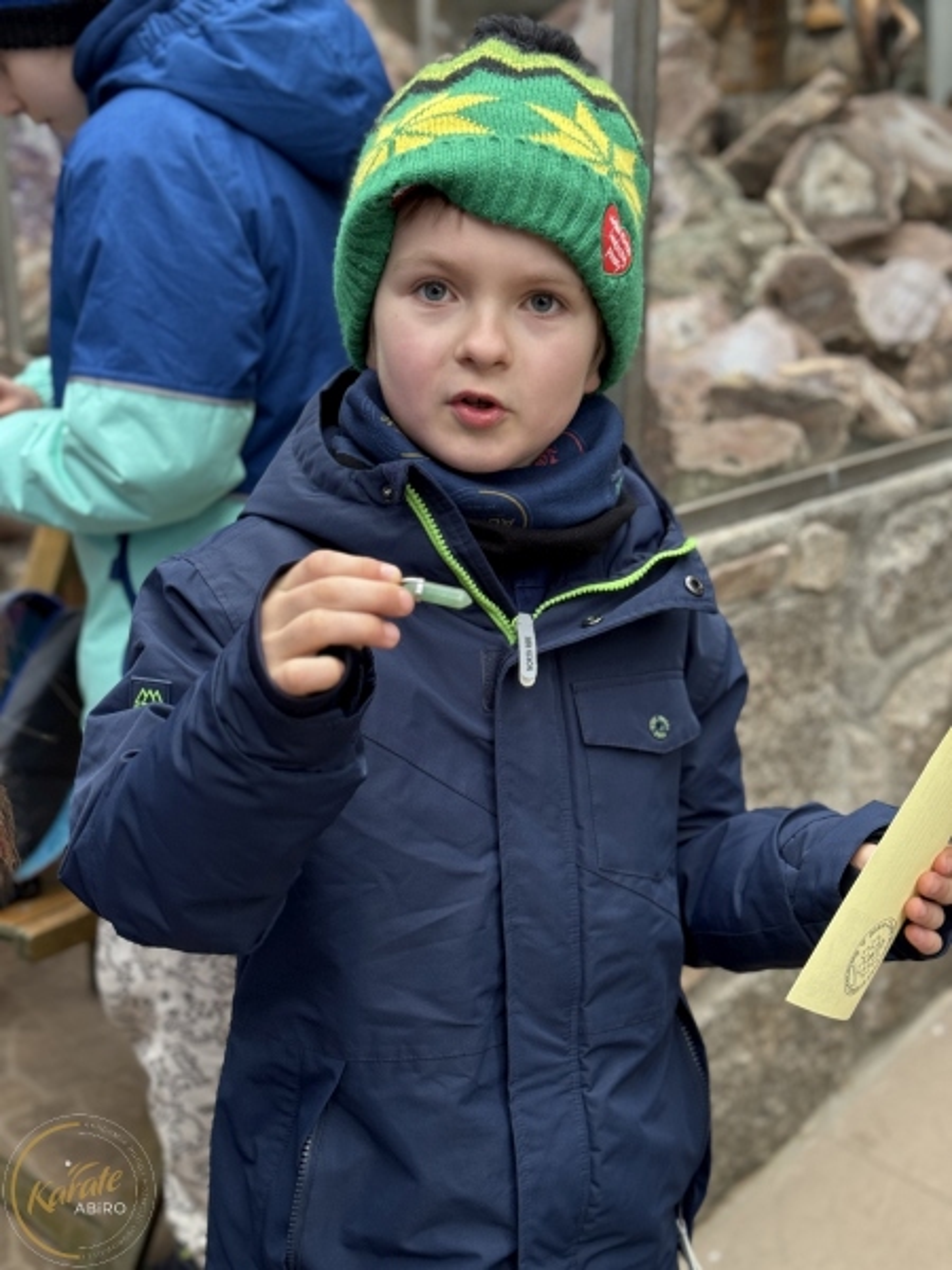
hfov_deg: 30.3
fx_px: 1760
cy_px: 635
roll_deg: +0.3
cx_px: 476
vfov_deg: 39.7
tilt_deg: -17.0
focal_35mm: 48
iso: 100
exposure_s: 1/60
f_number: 1.78
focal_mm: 6.86
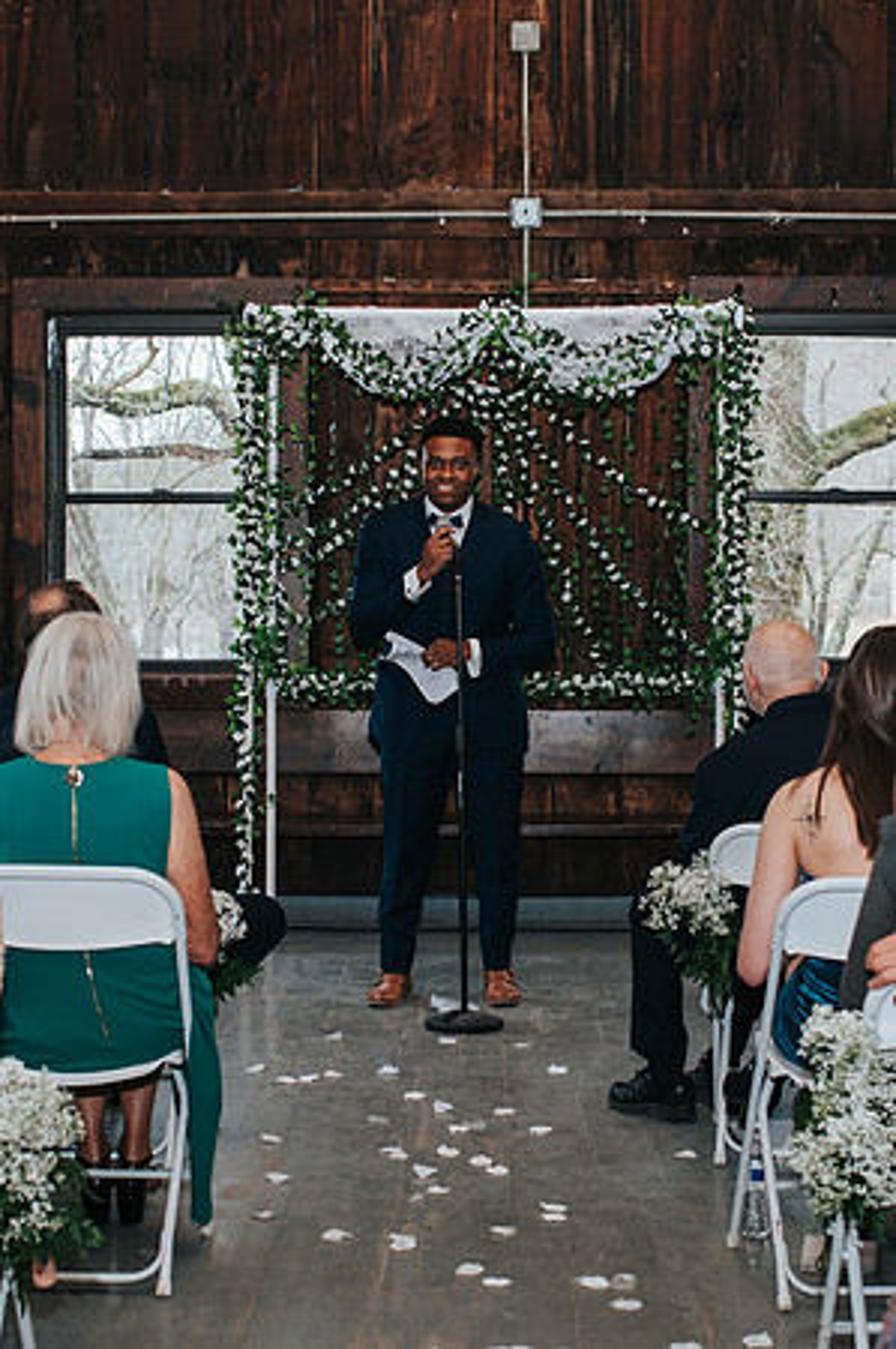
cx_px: 450
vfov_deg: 31.3
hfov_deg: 21.1
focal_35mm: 64
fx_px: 2408
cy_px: 736
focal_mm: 35
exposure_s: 1/200
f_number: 3.2
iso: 1000
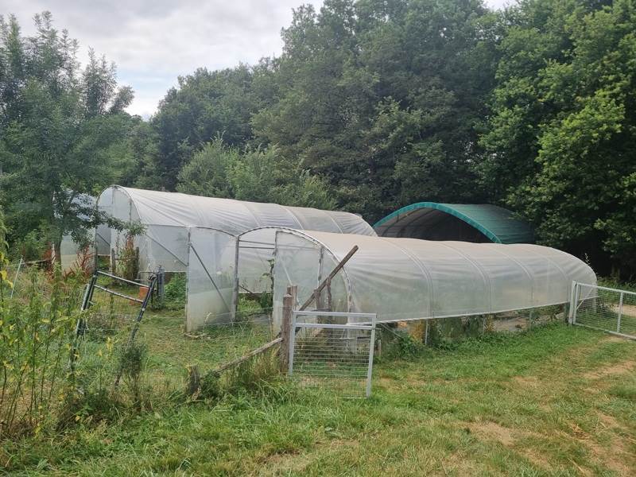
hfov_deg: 67.3
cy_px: 238
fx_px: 478
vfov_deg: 53.1
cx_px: 318
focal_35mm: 26
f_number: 1.8
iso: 50
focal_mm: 5.4
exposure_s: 1/2816
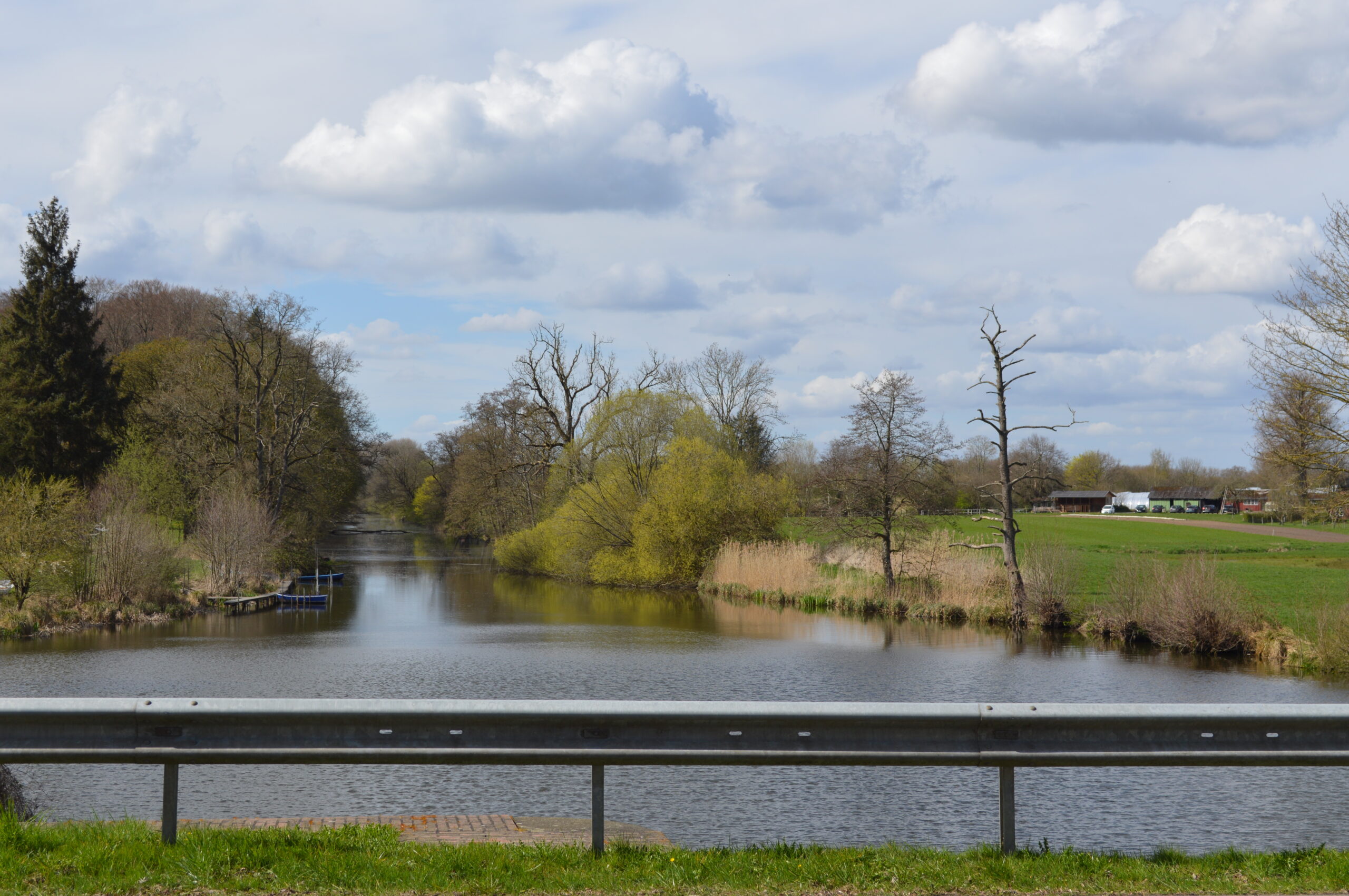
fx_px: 2134
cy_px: 448
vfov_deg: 23.7
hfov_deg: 35.1
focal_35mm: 57
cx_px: 674
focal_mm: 38
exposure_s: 1/250
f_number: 8
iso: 100
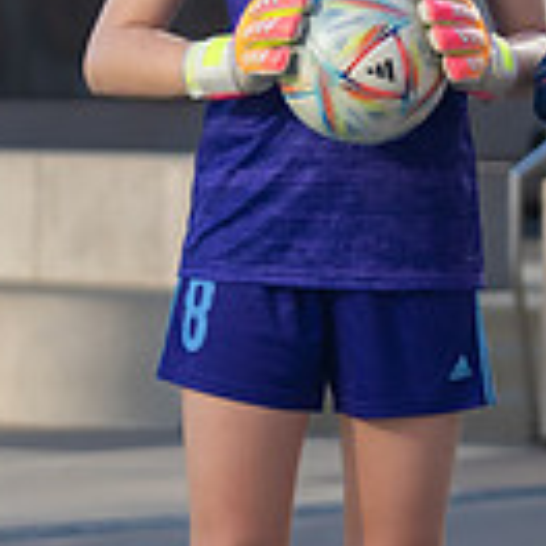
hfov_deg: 5.2
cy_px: 256
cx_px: 558
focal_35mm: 333
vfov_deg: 5.3
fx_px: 5942
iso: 100
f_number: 3.2
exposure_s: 1/640
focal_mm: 76
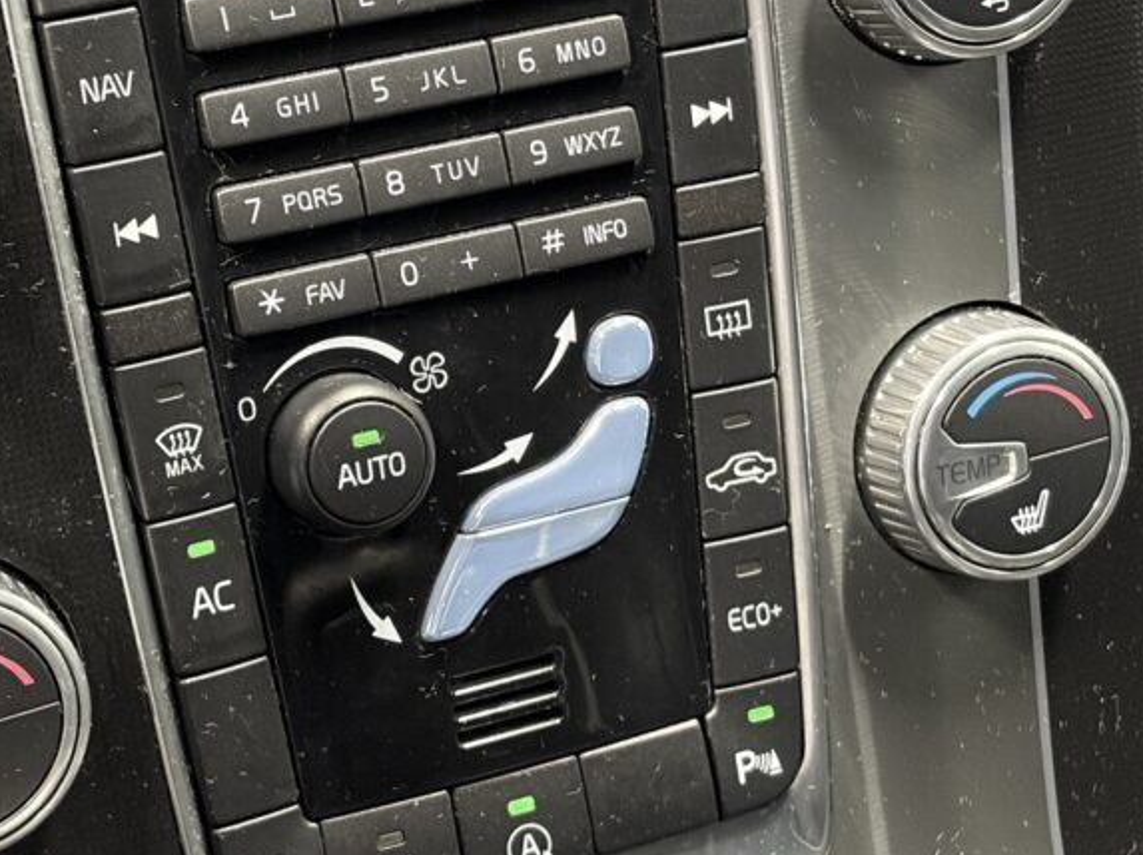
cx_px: 441
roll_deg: -4.8
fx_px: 3069
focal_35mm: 93
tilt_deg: -39.5
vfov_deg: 15.9
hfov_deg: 21.1
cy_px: 365
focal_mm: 5.96
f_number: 1.6
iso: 400
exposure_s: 1/21
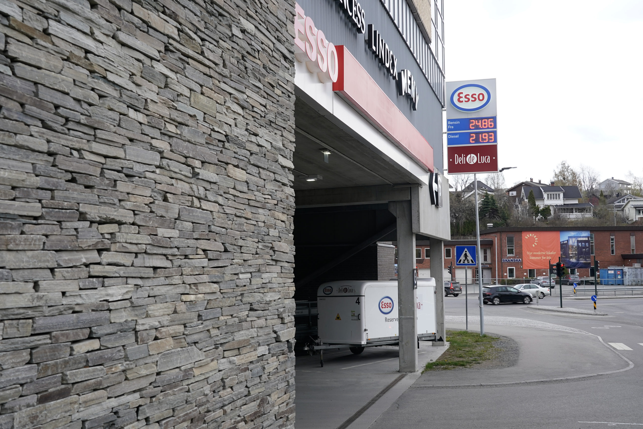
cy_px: 214
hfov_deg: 46.4
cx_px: 322
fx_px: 750
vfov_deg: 31.9
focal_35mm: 42
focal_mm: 42
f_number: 6.3
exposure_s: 1/125
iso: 200
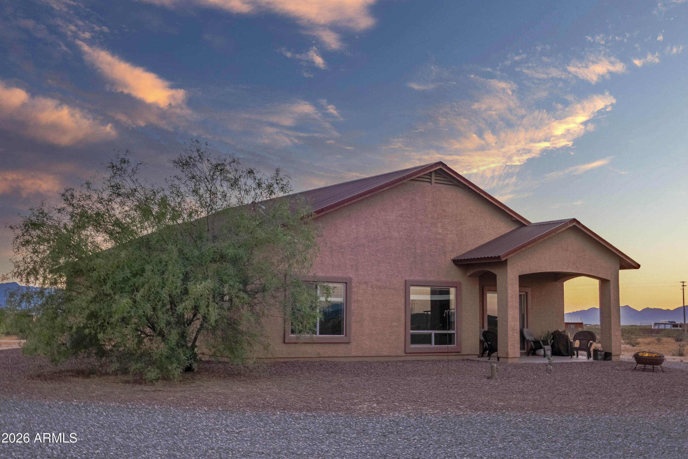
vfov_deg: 29.9
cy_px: 230
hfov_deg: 43.6
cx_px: 344
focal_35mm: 45
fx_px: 860
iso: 1000
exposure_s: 1/4000
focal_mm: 30
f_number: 5.6
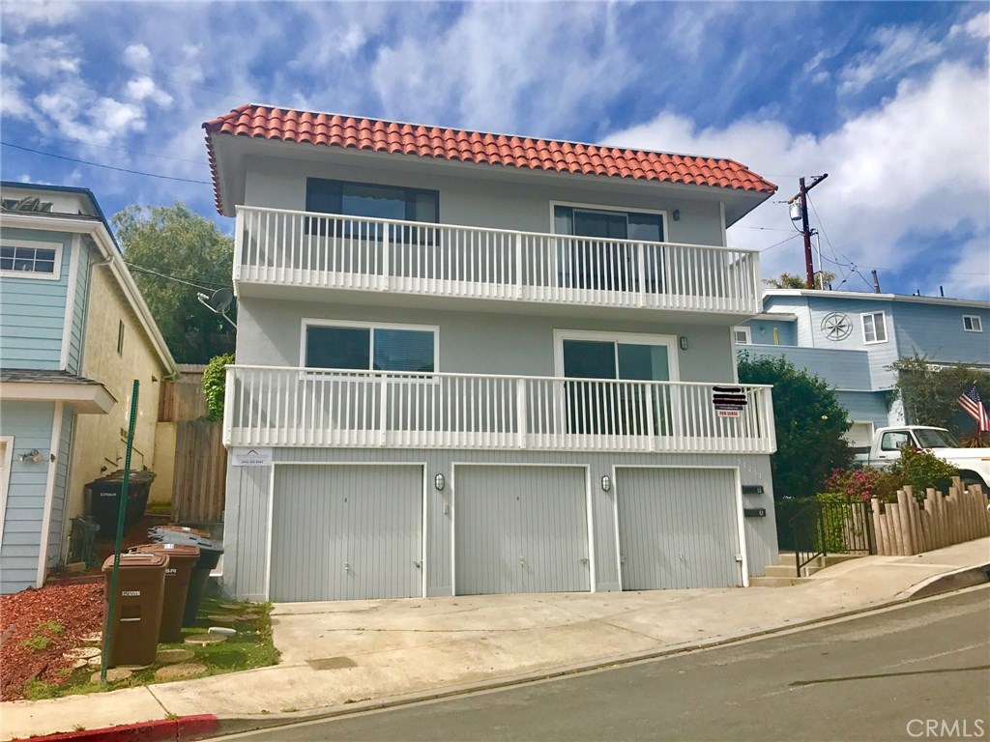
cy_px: 371
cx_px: 495
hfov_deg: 63.4
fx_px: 801
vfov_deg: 49.7
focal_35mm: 28
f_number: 1.8
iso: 20
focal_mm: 3.99
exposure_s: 1/3300
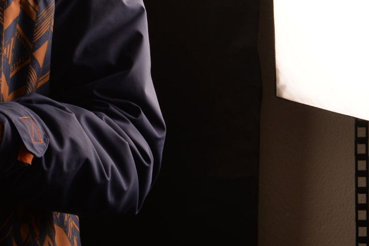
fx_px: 1538
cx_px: -94
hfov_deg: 13.3
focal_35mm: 150
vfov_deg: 8.9
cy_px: -136
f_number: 11
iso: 100
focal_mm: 48
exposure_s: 1/125
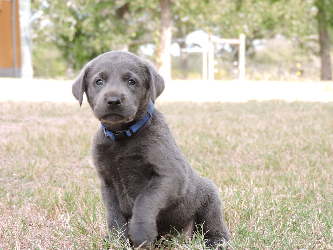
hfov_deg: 12.7
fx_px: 1491
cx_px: 166
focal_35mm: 155
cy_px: 125
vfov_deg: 9.6
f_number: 4.4
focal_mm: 27.6
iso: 400
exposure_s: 1/320
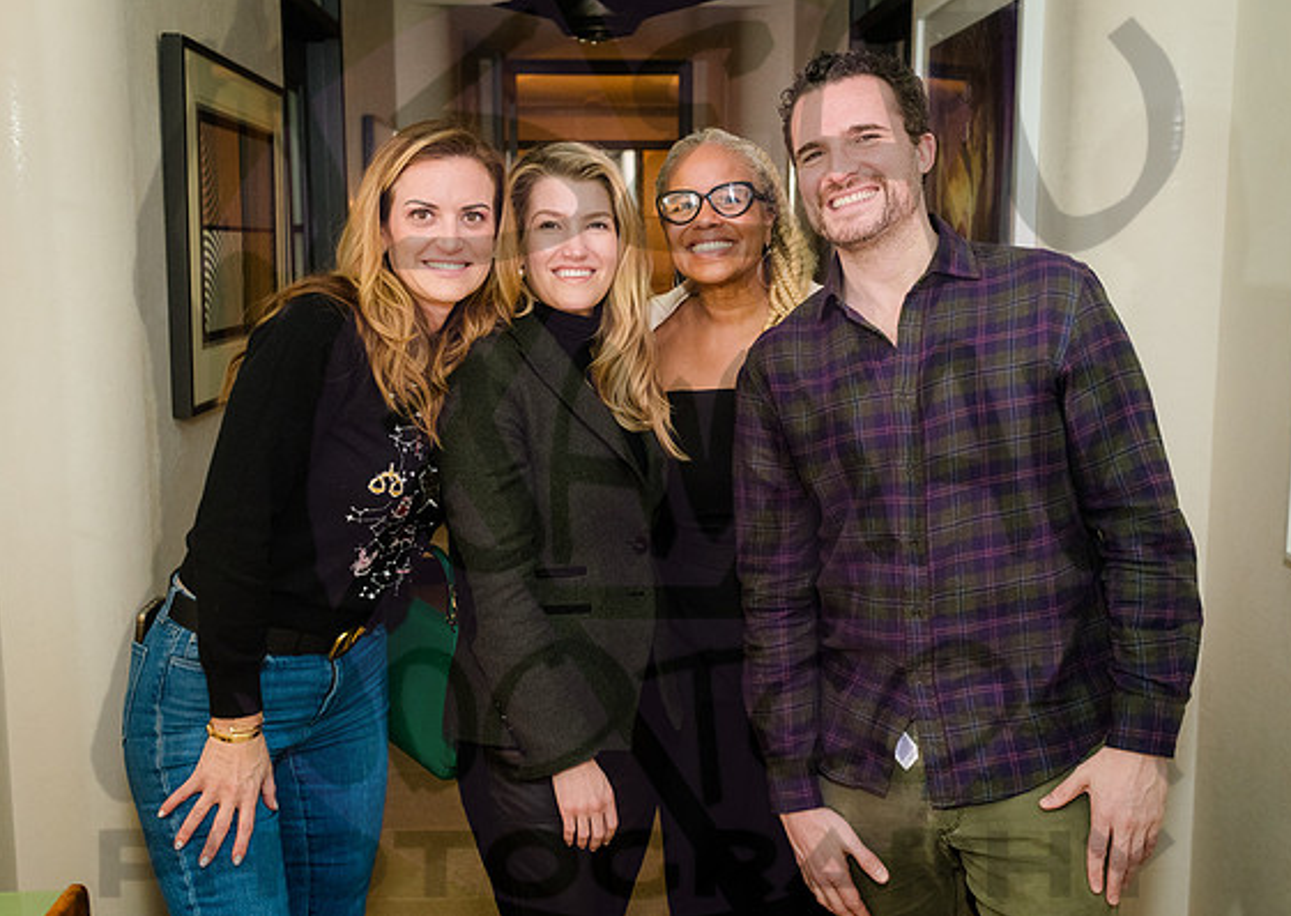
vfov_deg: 35.6
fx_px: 1427
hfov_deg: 48.7
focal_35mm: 39
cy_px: 450
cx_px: 654
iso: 3200
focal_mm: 35
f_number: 4.5
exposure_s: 1/200
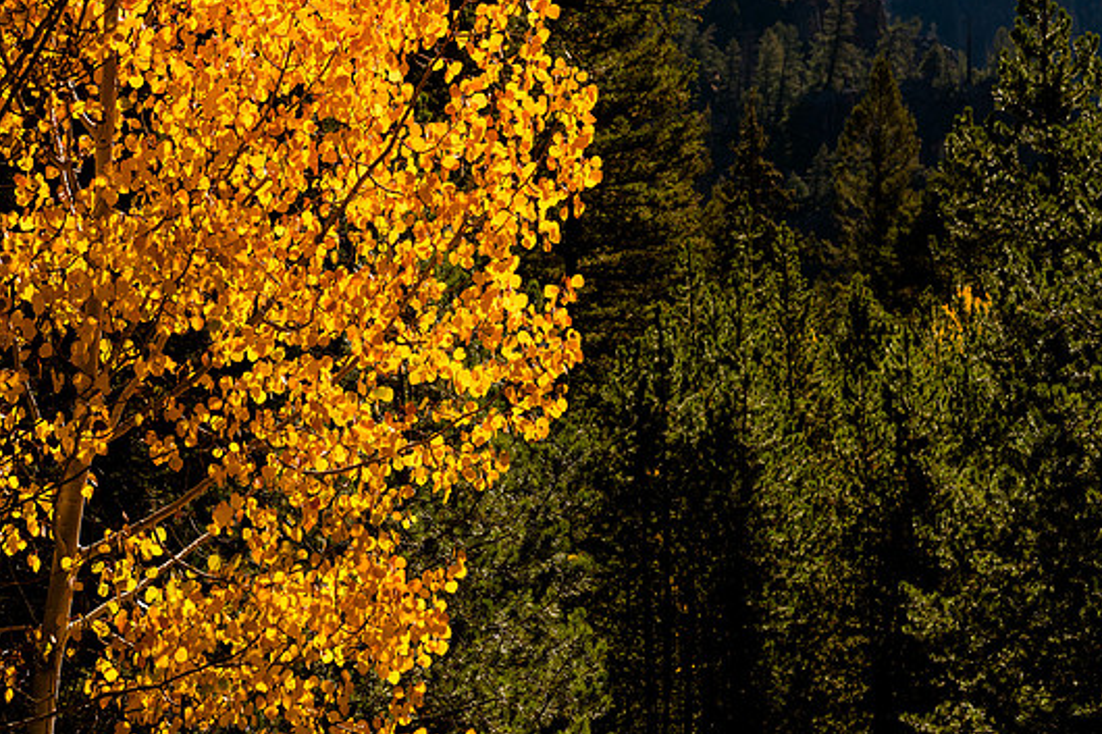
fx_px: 4162
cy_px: 405
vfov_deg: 10.1
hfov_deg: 15.1
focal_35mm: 136
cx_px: 500
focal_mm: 120
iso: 200
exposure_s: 1/640
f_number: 10
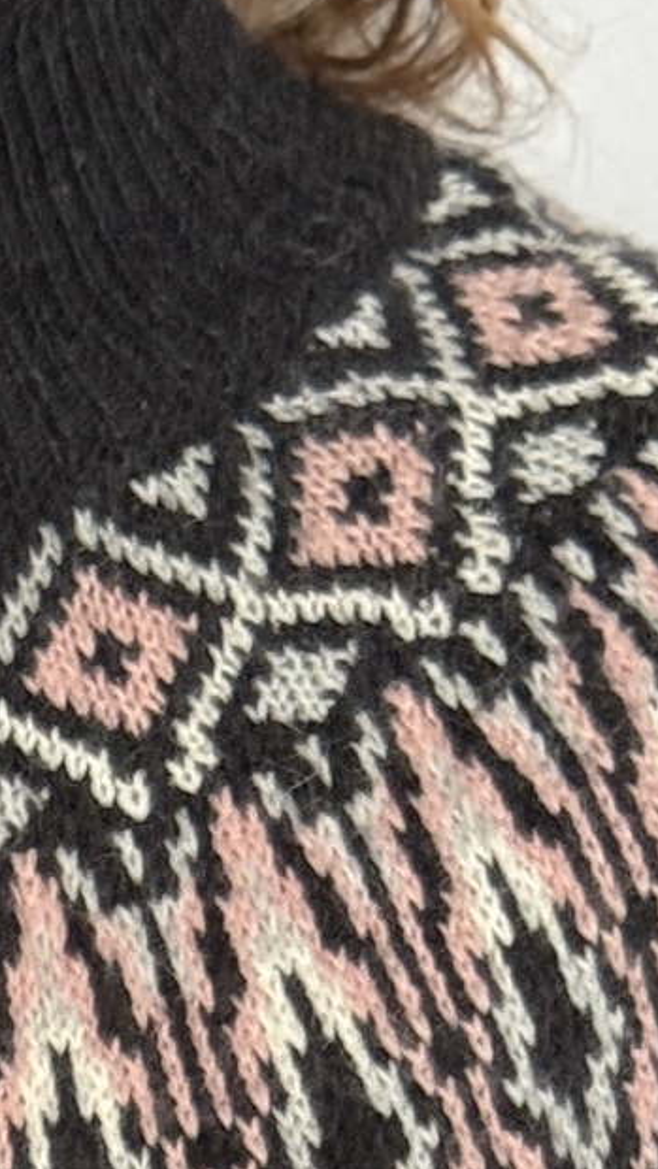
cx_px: -140
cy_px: 2189
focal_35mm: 216
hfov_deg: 5.6
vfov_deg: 9.4
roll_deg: -1.6
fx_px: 6696
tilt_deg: -21.2
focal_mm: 6.76
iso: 250
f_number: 1.78
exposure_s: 1/47
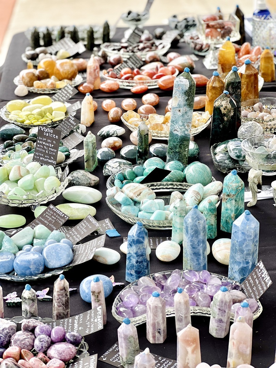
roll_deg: -0.3
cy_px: 184
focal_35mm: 77
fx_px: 819
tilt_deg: -24.3
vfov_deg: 25.3
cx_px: 138
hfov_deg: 19.1
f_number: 2.8
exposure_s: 1/166
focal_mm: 9
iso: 25
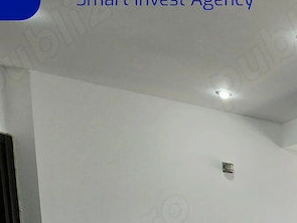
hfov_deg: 29.0
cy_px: 292
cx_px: 434
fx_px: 378
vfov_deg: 27.4
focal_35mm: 44
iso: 50
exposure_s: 1/139
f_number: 2.2
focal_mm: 2.2
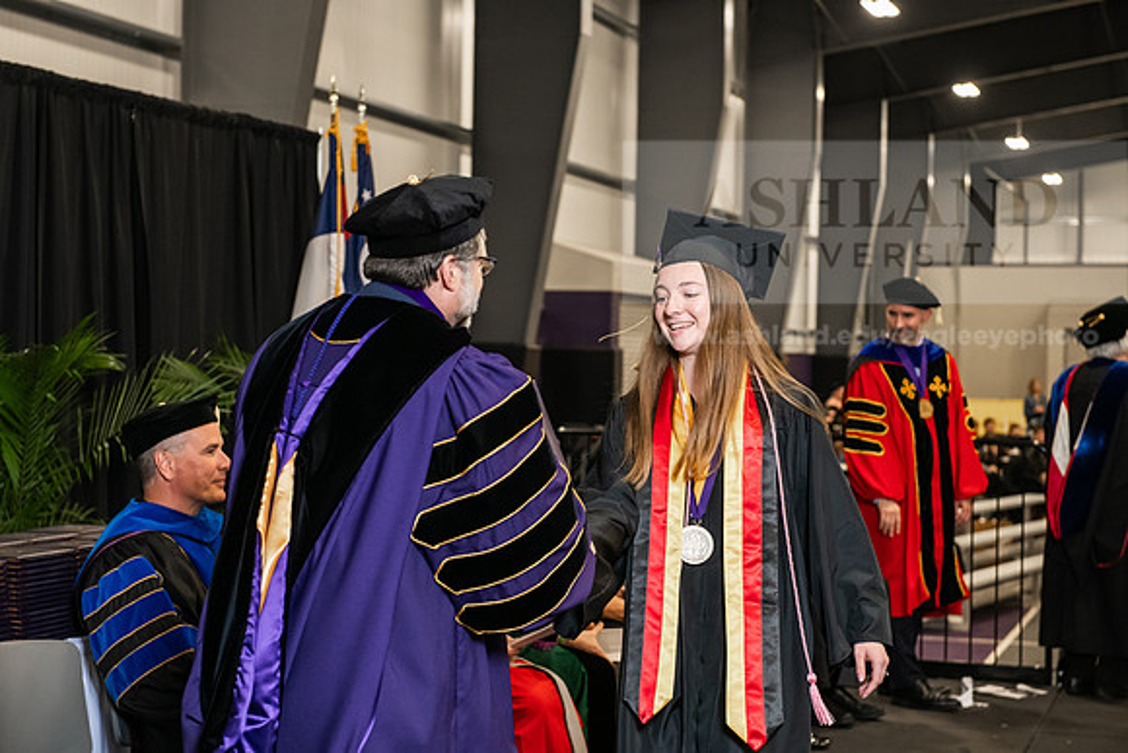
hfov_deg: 28.8
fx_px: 2194
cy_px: 376
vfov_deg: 19.5
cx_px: 564
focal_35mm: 70
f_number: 5
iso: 2500
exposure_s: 1/200
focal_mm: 70
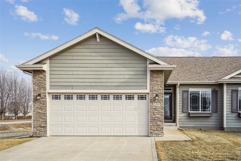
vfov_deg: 41.1
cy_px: 80
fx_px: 214
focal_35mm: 32
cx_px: 120
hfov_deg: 58.7
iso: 400
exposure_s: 1/800
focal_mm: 32
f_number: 9
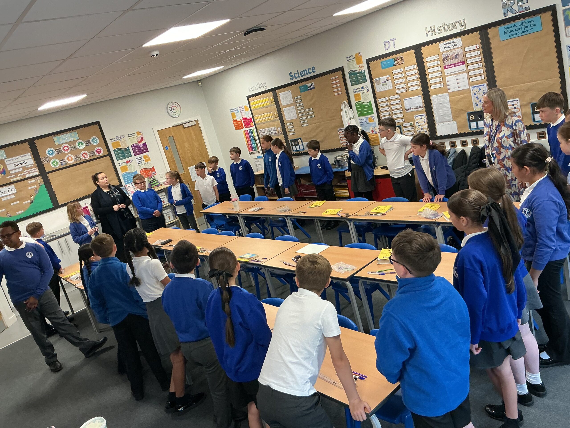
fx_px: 478
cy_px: 214
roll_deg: +16.2
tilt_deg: -15.2
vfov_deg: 48.2
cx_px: 285
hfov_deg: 61.7
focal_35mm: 29
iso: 100
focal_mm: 3
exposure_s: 1/60
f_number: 1.8
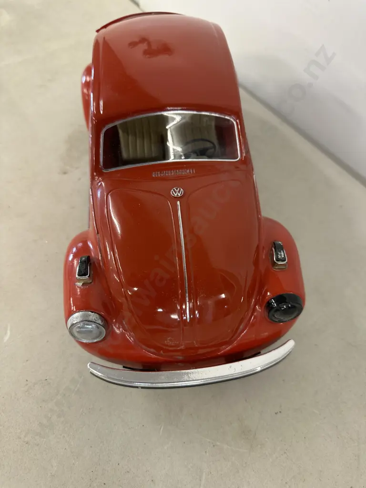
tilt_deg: -58.2
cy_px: 244
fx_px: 338
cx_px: 183
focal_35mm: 24
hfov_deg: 56.8
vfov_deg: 71.6
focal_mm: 6.86
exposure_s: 1/50
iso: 160
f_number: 1.78
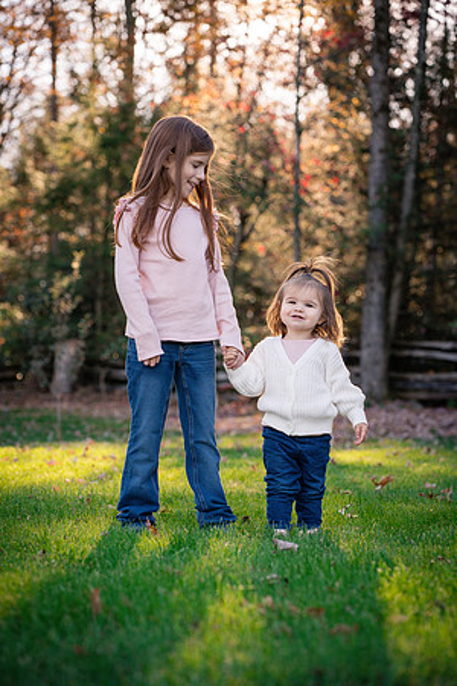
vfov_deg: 23.9
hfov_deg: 16.1
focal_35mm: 85
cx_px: 228
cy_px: 343
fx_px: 1618
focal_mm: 85
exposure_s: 1/500
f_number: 4
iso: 320
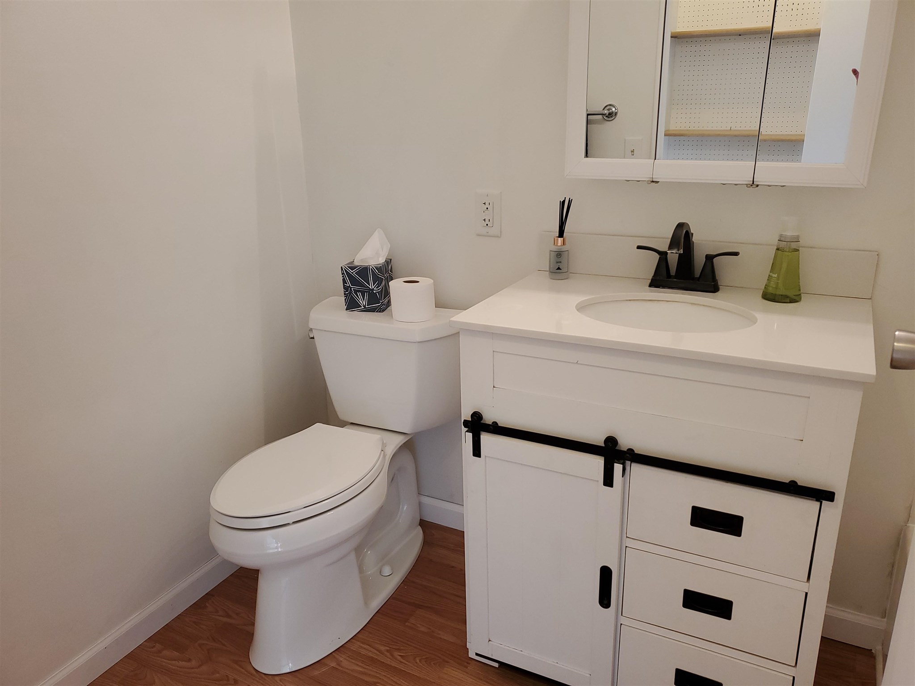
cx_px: 458
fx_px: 687
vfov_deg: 53.1
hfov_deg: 67.3
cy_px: 343
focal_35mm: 26
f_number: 1.5
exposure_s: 1/60
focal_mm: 4.3
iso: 70
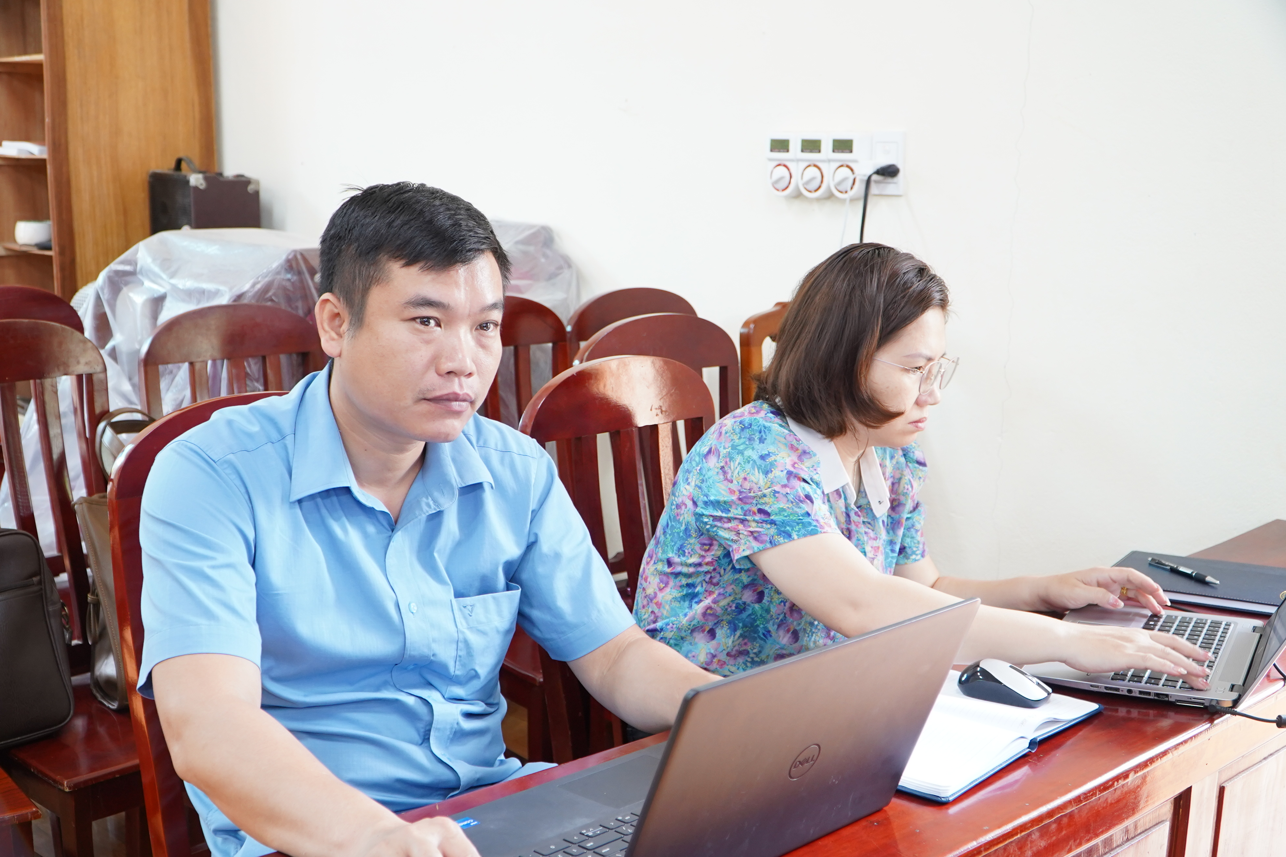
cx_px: 643
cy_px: 428
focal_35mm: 39
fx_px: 1393
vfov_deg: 34.2
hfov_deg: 49.6
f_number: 4
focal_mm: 26
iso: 1000
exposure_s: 1/40
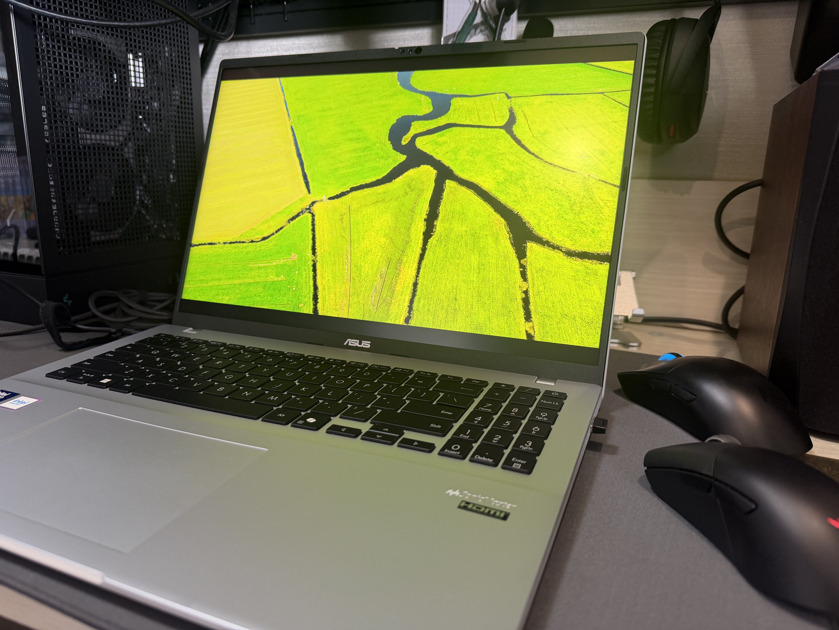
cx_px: 420
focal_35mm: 24
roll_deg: -0.4
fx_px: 582
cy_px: 315
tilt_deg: -13.4
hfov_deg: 71.6
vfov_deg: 56.8
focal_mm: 6.76
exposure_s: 1/50
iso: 160
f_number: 1.78
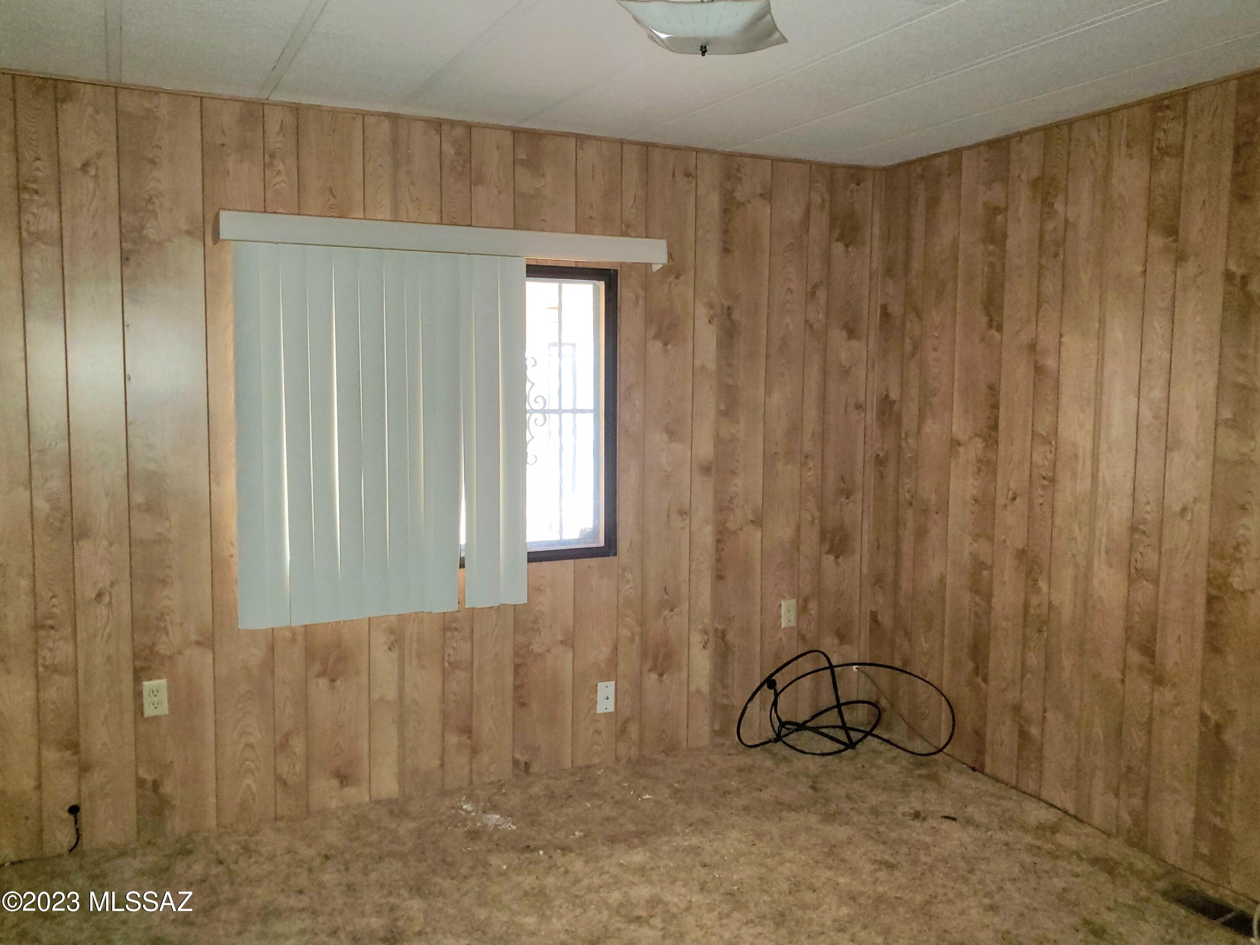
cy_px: 472
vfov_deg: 53.1
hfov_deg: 67.3
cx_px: 630
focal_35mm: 26
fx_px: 946
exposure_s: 1/18
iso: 125
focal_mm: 4.3
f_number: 1.5
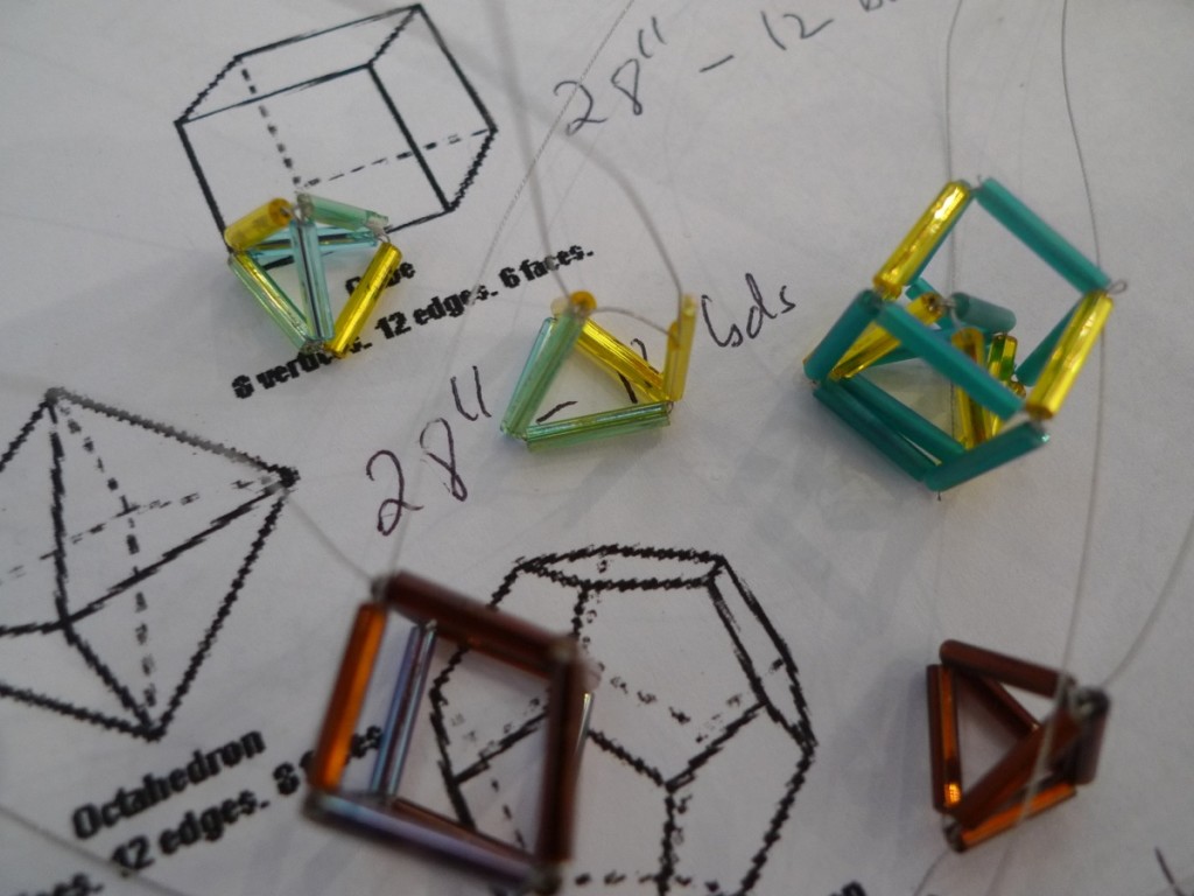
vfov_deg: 56.8
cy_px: 448
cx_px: 597
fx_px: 828
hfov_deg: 71.6
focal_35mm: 24
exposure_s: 1/30
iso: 250
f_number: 2
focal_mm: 5.1
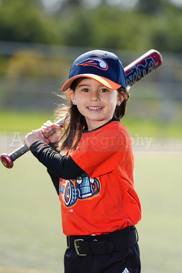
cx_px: 91
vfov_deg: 10.3
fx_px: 1516
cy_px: 136
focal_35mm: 200
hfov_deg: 6.9
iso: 50
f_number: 4
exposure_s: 1/250
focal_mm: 200
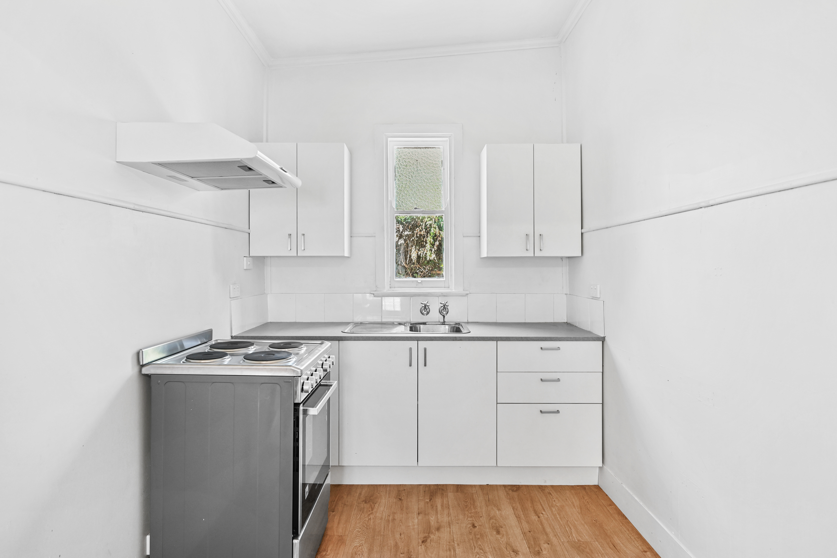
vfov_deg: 67.4
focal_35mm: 18
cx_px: 418
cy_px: 279
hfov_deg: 90.0
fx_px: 419
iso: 100
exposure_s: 1/6
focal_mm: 18
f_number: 4
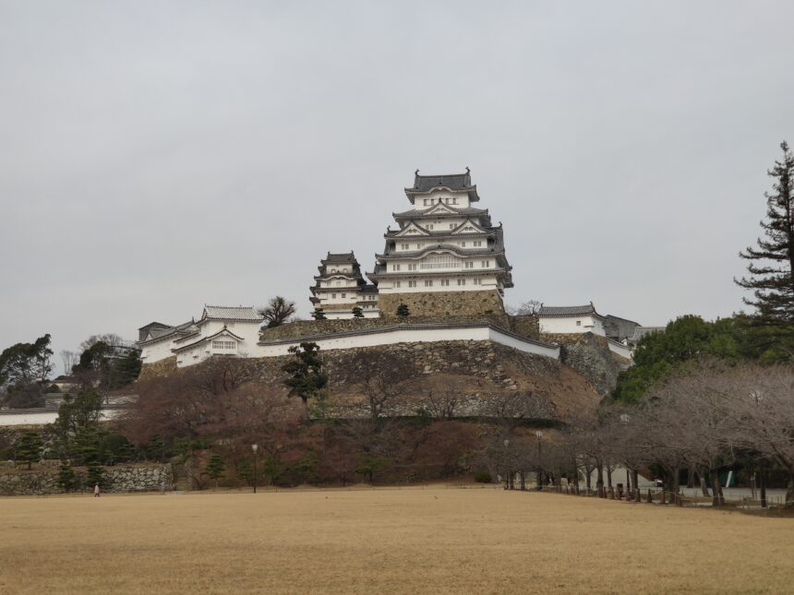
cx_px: 397
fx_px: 1170
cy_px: 298
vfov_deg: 28.6
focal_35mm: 51
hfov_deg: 37.5
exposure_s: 1/769
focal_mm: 6.22
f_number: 2.2
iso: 100
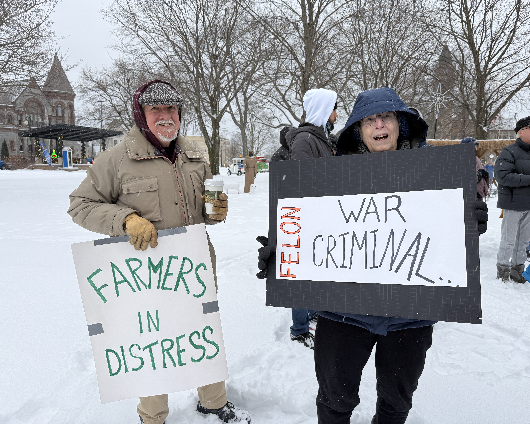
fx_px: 392
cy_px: 212
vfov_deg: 56.8
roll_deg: -0.8
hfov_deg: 68.1
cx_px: 271
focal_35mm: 25
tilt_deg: -6.4
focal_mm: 6.76
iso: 64
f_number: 1.78
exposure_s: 1/121
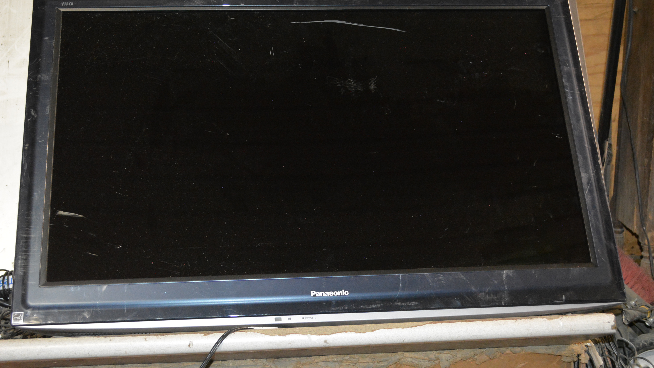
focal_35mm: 51
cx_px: 330
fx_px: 884
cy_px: 185
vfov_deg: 23.5
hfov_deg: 40.6
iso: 3200
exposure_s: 1/40
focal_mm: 32
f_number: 4.8
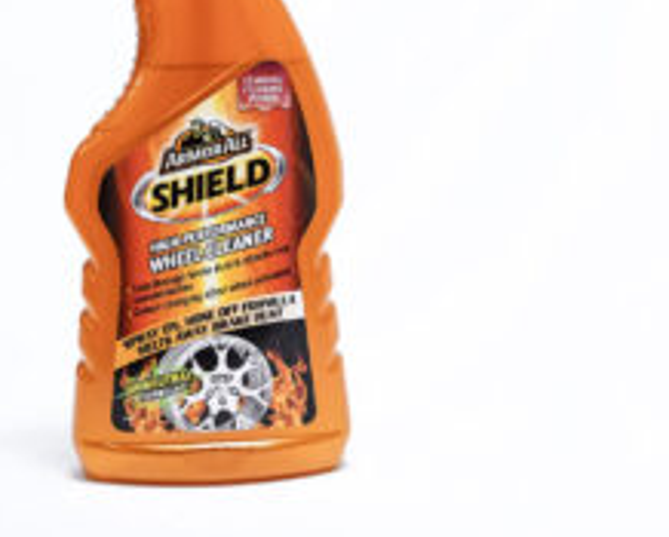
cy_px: 109
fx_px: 1685
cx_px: 206
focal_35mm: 85
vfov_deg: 18.0
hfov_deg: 22.3
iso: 3200
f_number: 8
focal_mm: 46
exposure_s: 1/250
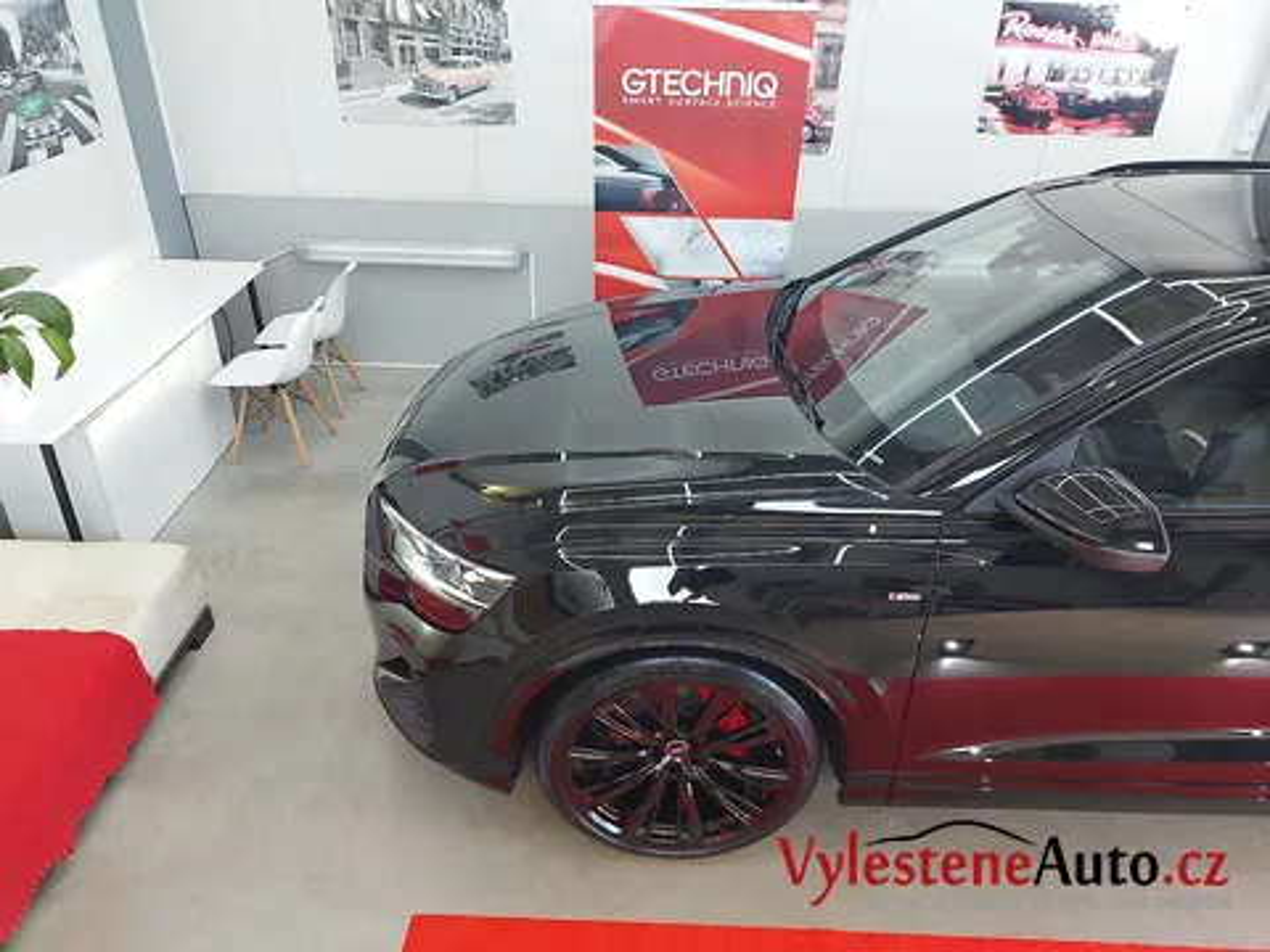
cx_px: 635
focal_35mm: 24
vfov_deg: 56.8
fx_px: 881
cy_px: 476
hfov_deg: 71.6
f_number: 1.8
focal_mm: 5.23
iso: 100
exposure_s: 1/50
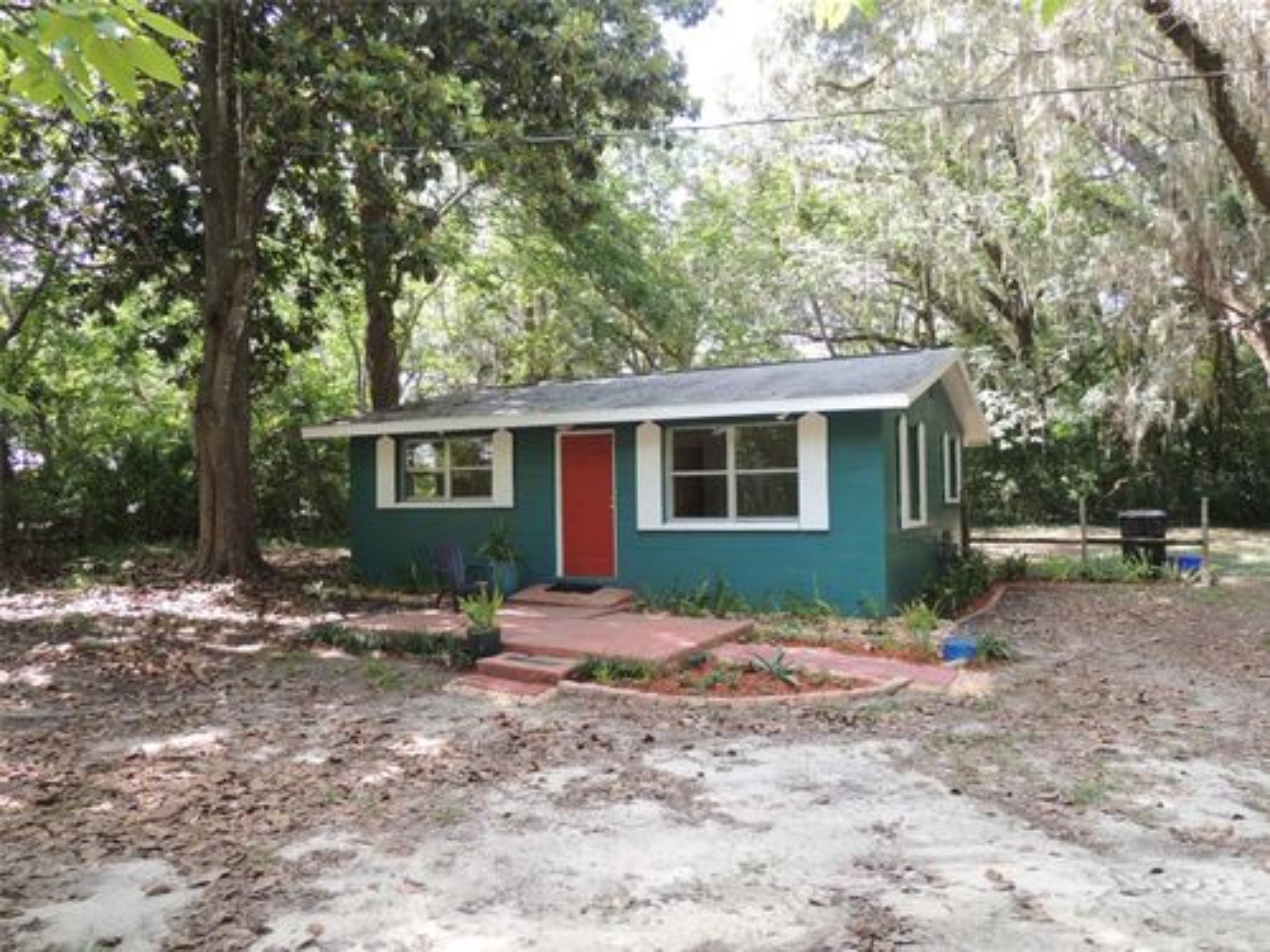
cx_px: 635
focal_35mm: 24
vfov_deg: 56.8
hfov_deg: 71.6
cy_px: 476
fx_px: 881
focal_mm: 4.3
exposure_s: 1/80
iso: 100
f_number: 3
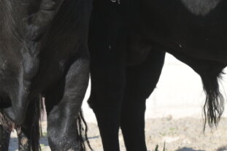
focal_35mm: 453
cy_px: 89
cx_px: 152
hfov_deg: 4.6
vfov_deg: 3.0
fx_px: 2855
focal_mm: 110
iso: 250
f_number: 8
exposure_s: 1/320
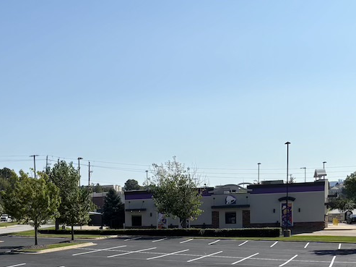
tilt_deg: -3.8
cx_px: 5
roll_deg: +2.1
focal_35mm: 57
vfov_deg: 24.8
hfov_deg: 31.4
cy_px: 247
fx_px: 586
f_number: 1.6
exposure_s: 1/4854
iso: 50
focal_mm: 5.96
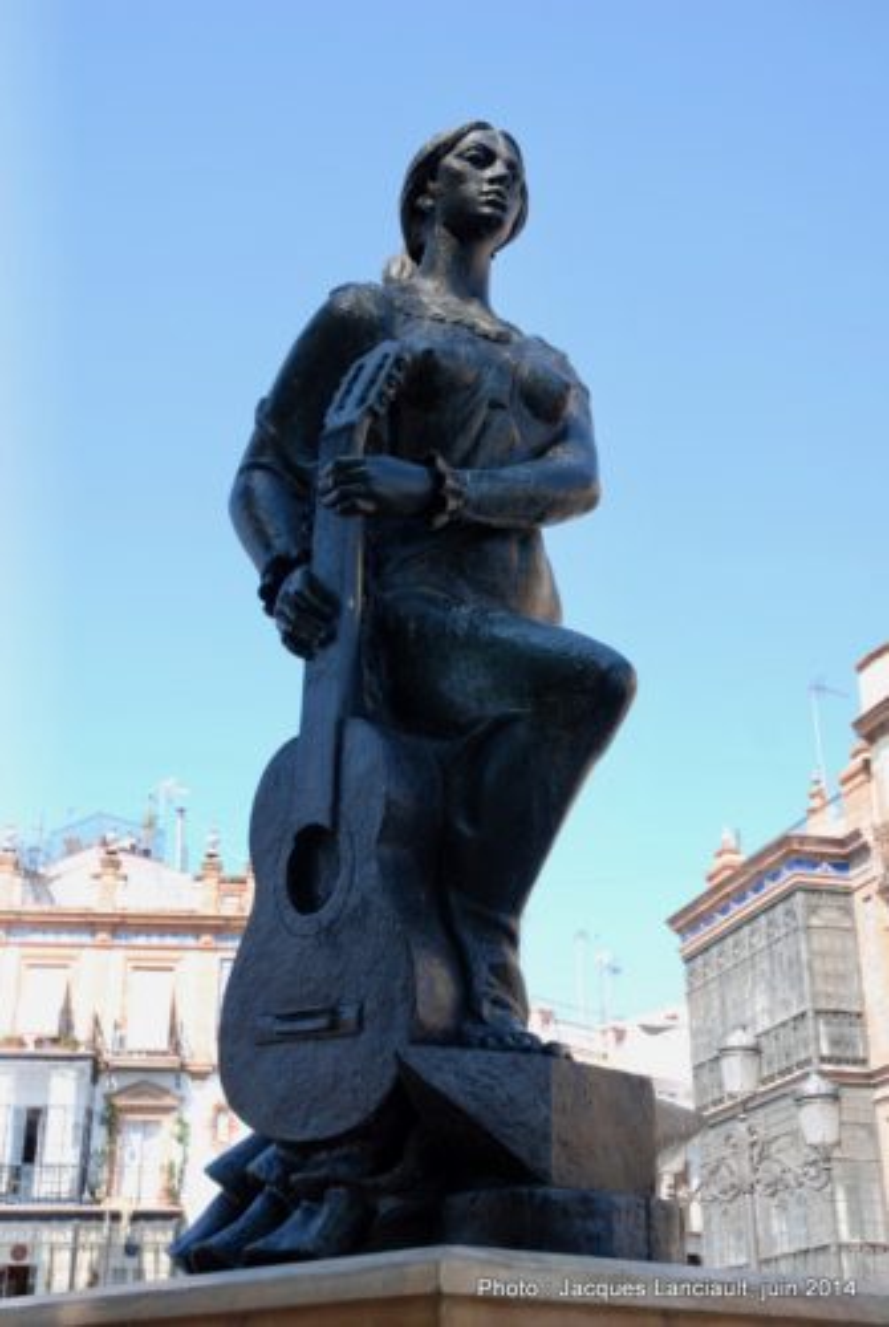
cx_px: 444
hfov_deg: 29.0
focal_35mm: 46
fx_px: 1716
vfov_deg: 42.3
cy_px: 664
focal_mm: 31
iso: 110
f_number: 5.6
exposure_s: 1/125
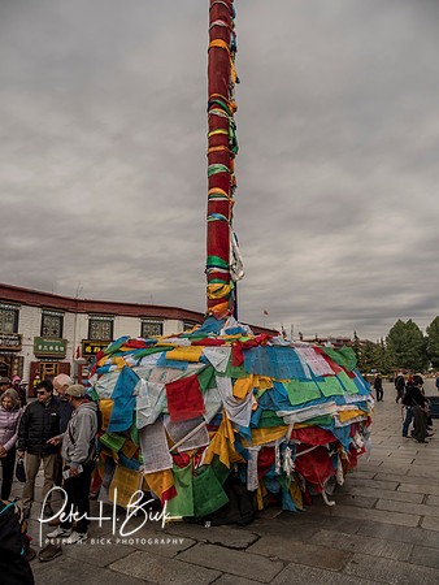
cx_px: 220
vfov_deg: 71.6
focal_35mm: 24
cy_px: 292
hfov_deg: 56.9
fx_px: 405
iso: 400
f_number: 5
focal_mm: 12
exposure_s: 1/1600
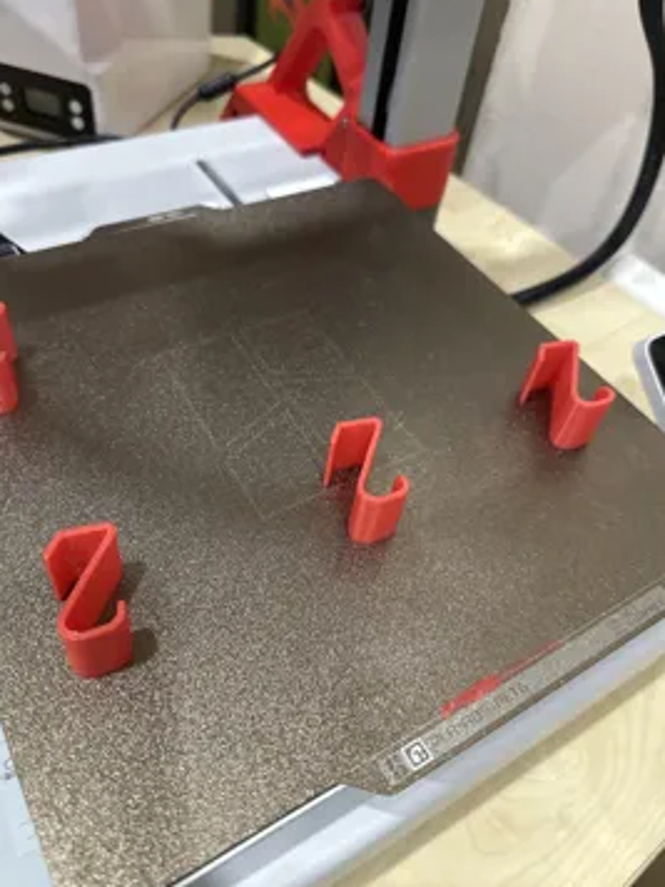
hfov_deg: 51.3
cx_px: 311
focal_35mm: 27
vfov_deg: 65.3
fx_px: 692
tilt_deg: -46.7
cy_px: 421
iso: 640
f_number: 1.78
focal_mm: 6.86
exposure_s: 1/50
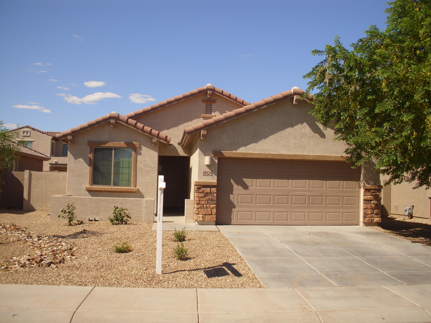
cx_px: 216
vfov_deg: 37.7
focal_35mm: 38
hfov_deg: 49.0
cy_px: 162
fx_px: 473
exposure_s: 1/181
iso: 50
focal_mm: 6.3
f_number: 7.3
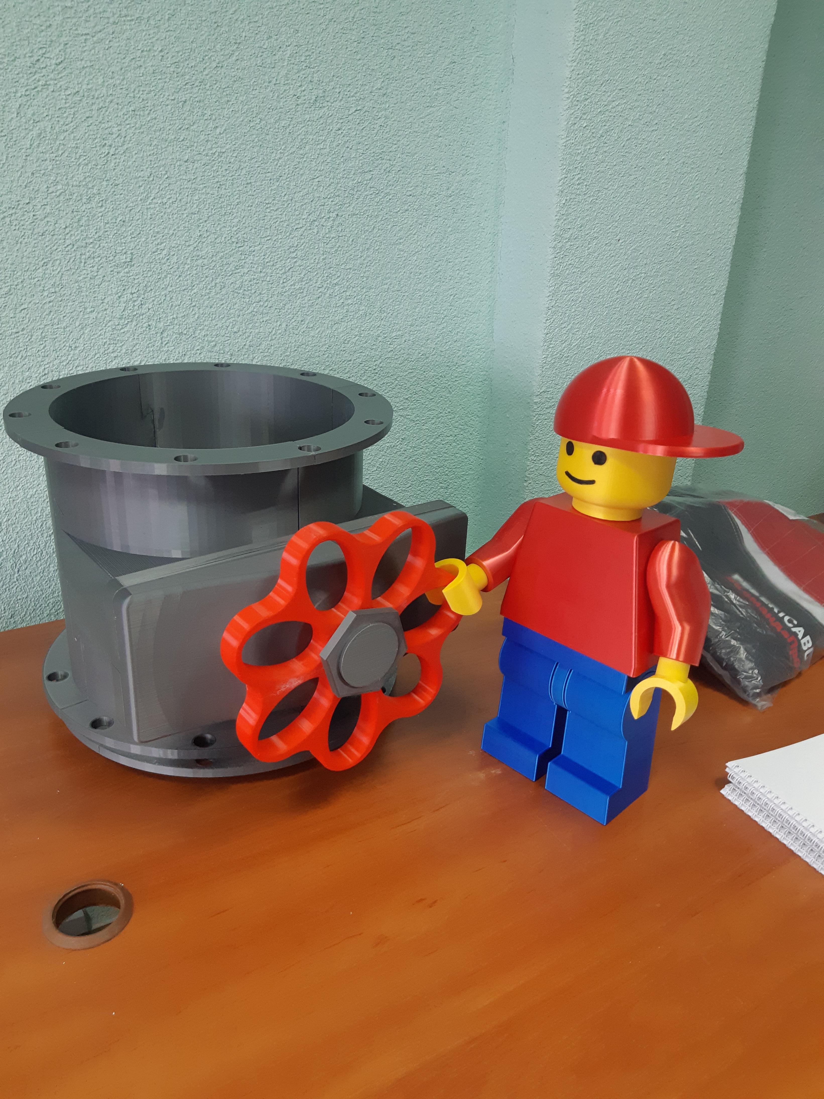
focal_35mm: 26
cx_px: 412
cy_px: 550
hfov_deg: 53.1
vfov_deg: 67.3
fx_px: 825
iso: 160
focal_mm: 3.93
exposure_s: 1/50
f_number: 1.7
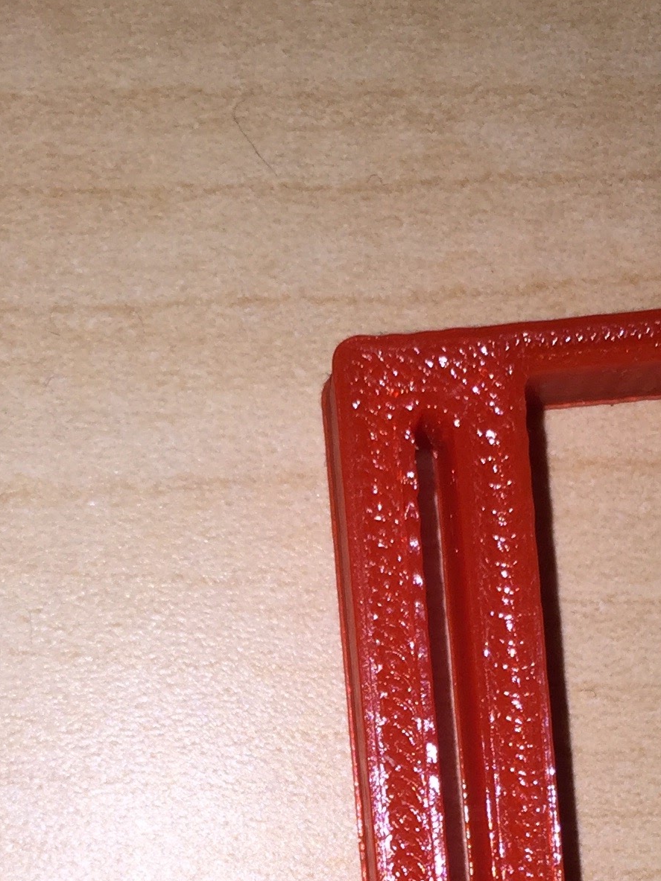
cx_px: 338
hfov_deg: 18.4
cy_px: 940
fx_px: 2037
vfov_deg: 23.1
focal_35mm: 80
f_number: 2.2
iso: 32
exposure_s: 1/573
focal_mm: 4.15
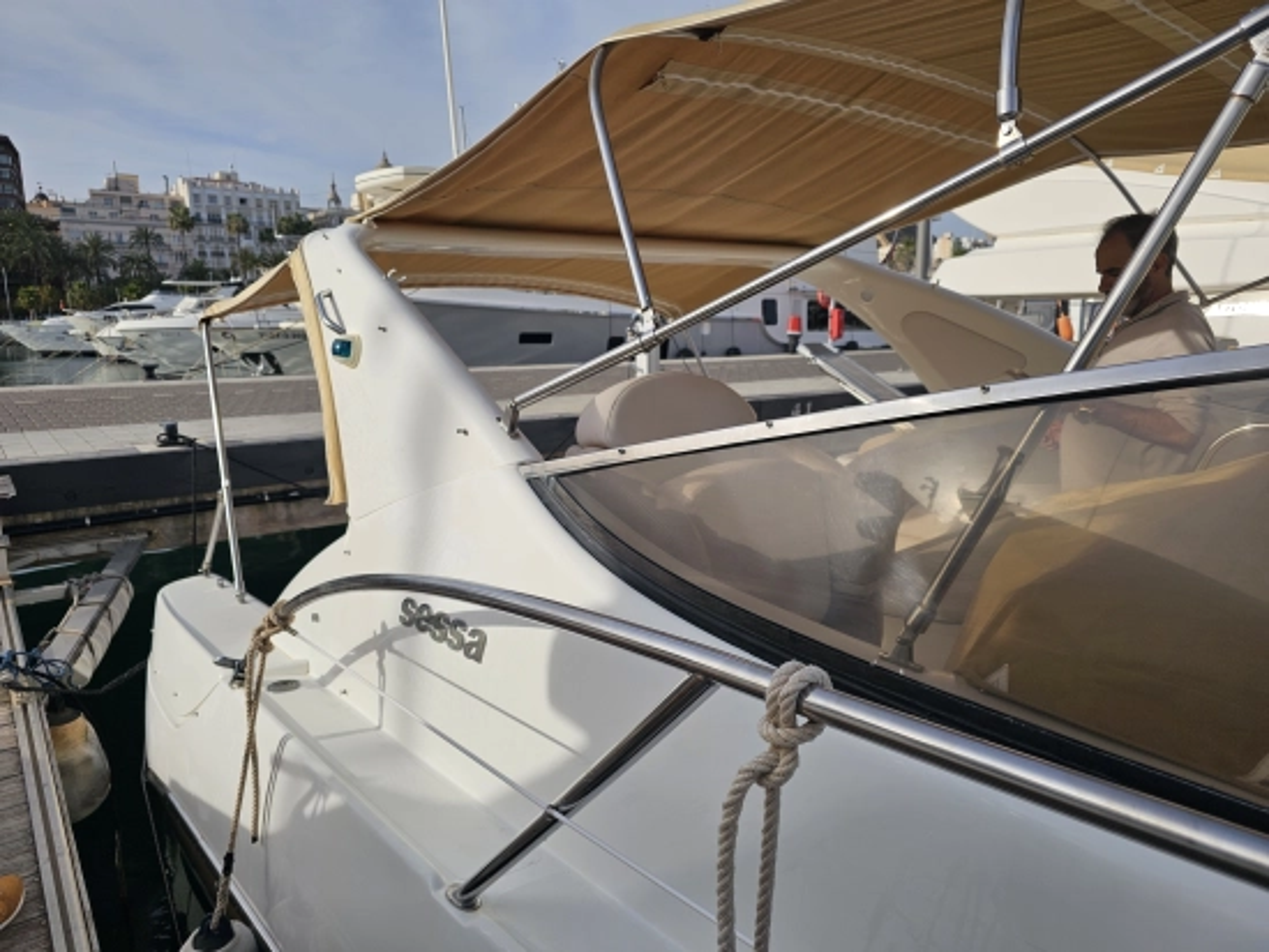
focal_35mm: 23
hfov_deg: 73.9
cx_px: 634
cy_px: 476
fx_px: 844
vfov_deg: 58.9
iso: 10
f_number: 1.7
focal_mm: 6.3
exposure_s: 1/1002
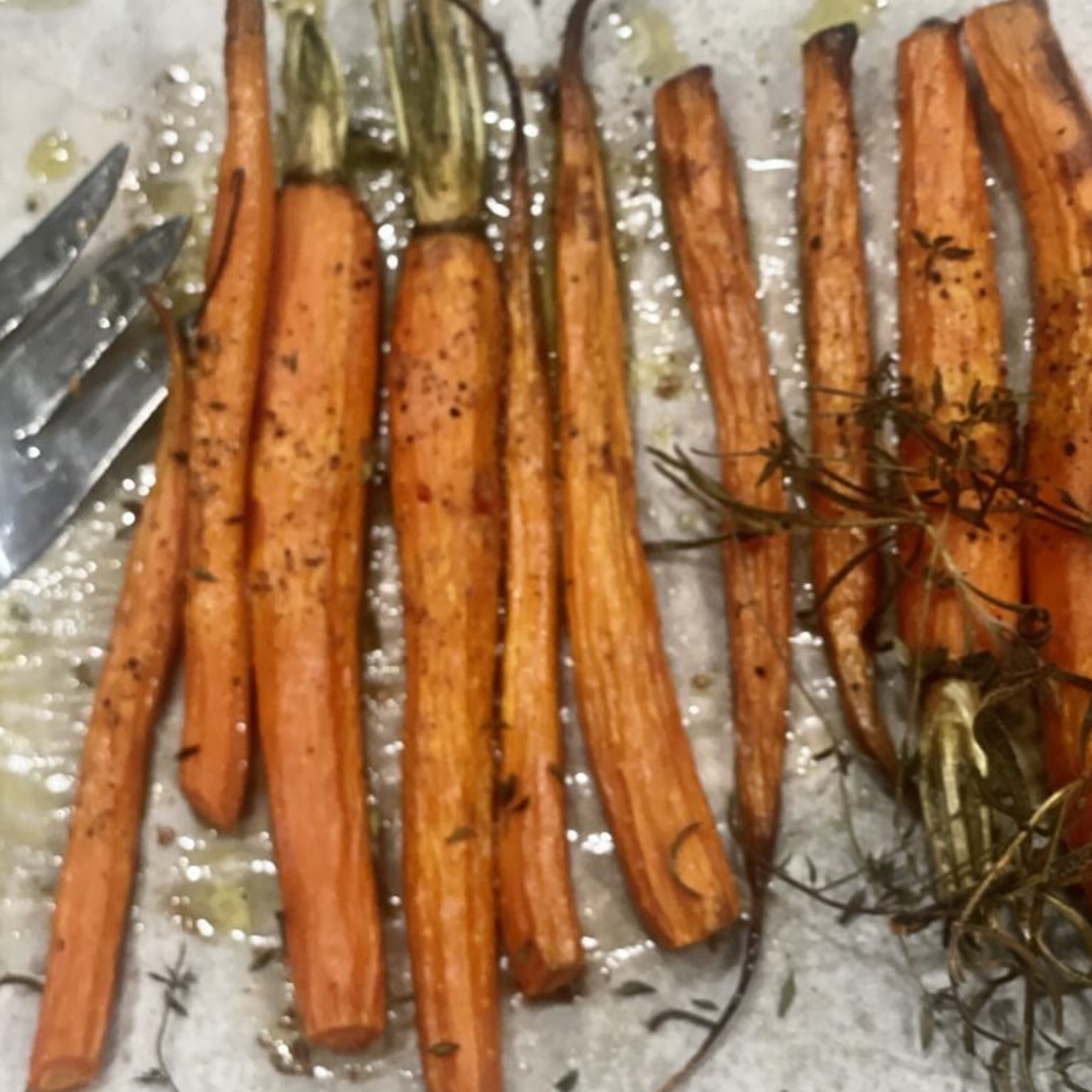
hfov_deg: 27.7
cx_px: 550
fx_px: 2213
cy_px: 506
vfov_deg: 27.7
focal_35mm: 62
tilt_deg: -74.1
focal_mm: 6
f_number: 2
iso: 320
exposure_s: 1/40
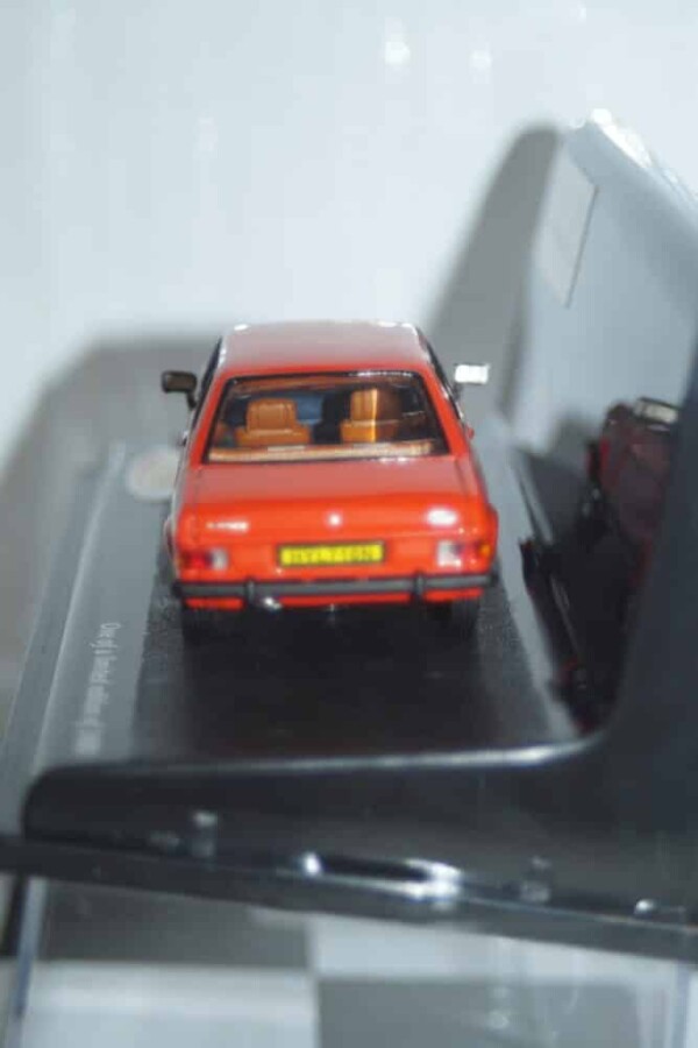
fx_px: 2617
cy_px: 524
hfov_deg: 15.2
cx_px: 349
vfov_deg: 22.6
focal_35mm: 90
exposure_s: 1/60
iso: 320
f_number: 5.6
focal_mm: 60
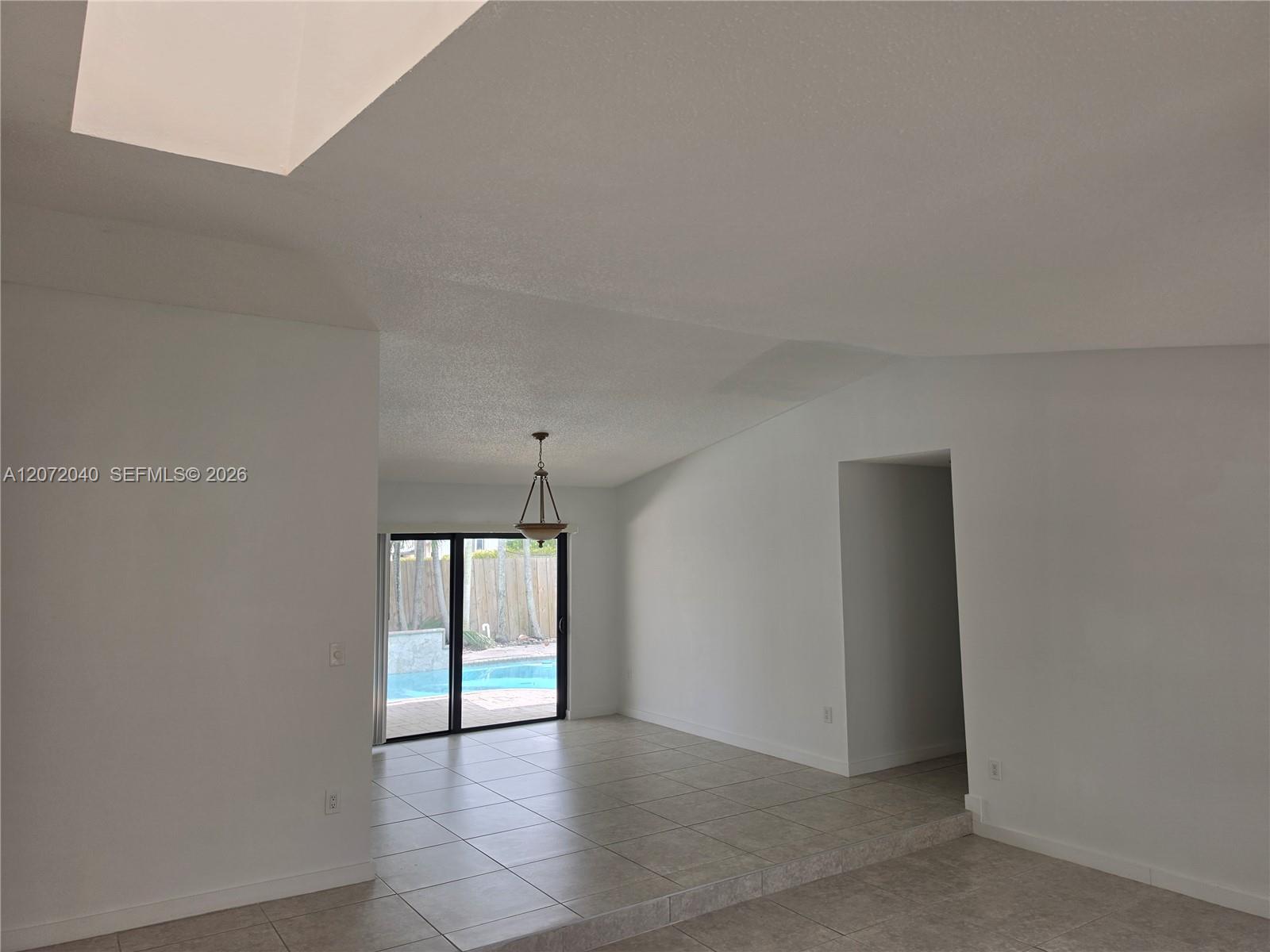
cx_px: 635
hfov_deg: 73.9
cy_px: 476
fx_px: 844
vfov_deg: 58.9
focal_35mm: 23
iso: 32
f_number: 1.4
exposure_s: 1/359
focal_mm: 6.5
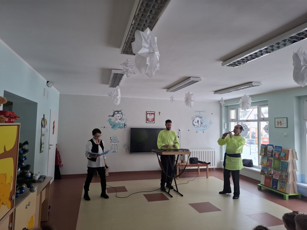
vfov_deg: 58.9
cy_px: 115
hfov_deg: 73.9
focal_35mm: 23
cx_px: 154
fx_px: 204
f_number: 1.8
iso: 125
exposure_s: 1/100
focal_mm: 5.54
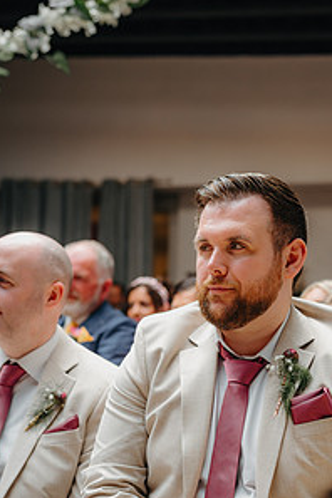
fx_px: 733
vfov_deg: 37.1
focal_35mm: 53
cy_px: 334
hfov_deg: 25.4
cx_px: 221
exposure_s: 1/640
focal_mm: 35
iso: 100
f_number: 2
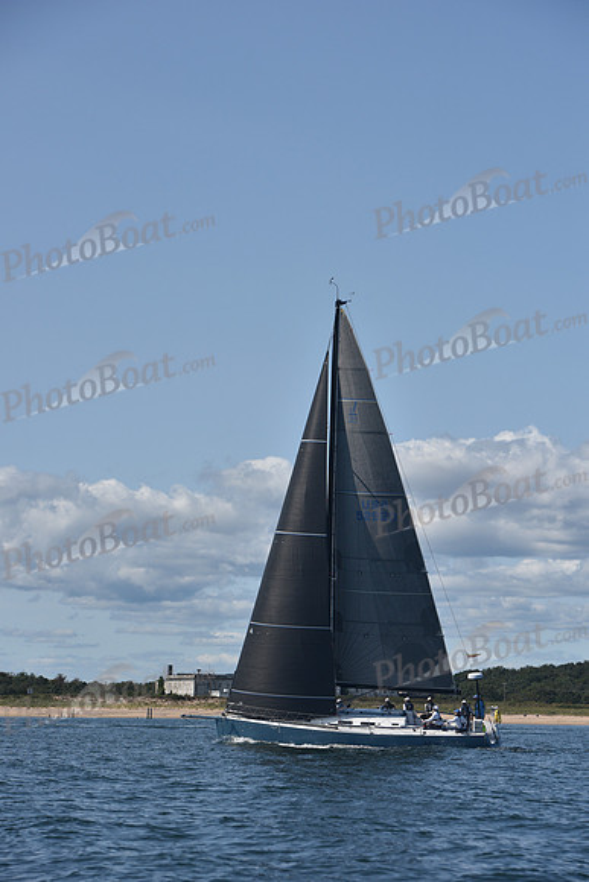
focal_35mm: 100
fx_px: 2453
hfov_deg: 13.7
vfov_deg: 20.4
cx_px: 294
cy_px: 441
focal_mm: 100
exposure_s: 1/1250
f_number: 6.3
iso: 250
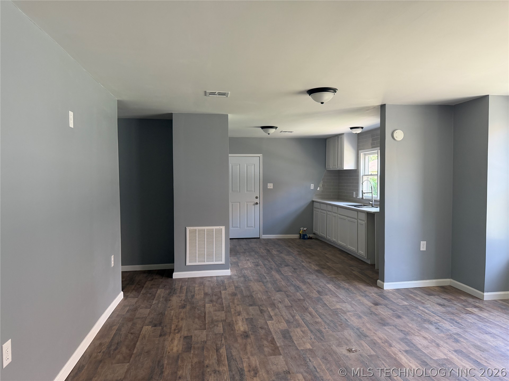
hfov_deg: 71.6
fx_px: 353
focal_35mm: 24
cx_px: 254
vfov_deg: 56.8
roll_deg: +0.5
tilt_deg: -1.6
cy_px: 190
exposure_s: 1/189
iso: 200
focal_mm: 6.76
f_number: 1.78
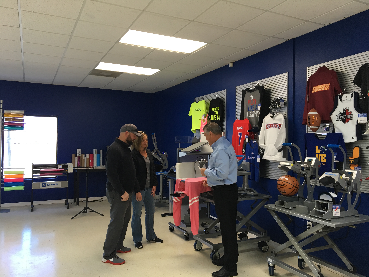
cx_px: 184
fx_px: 309
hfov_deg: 61.7
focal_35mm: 29
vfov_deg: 48.2
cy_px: 138
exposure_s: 1/30
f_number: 2.2
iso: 50
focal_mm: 4.15
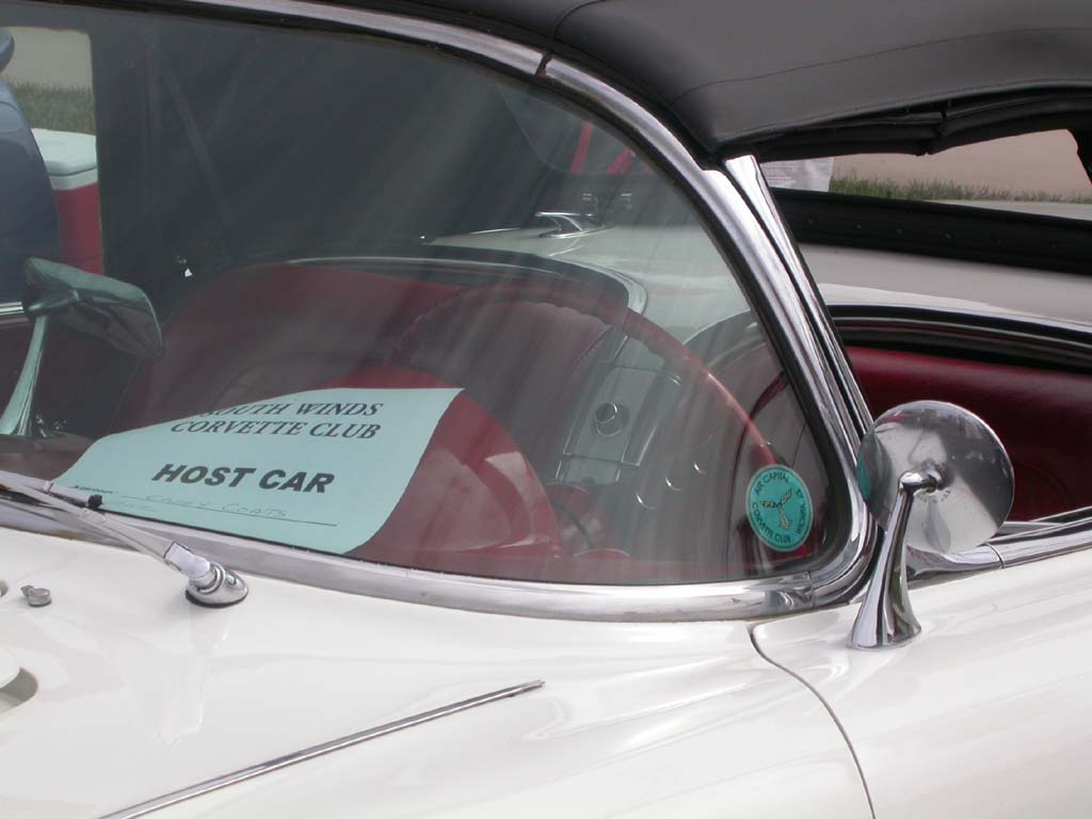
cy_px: 410
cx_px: 546
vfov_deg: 11.1
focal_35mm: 134
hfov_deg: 14.7
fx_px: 4227
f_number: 7.5
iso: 100
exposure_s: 1/404
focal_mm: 27.7
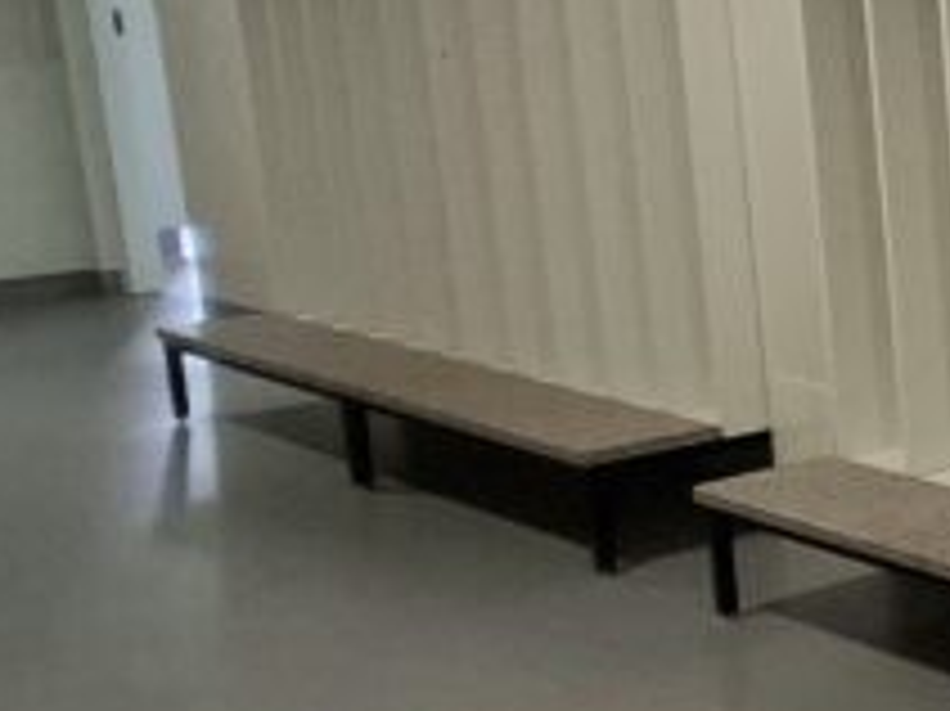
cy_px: 202
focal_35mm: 63
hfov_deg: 18.7
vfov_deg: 23.1
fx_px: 1728
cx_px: 1918
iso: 125
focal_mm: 1.74
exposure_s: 1/50
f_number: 2.2
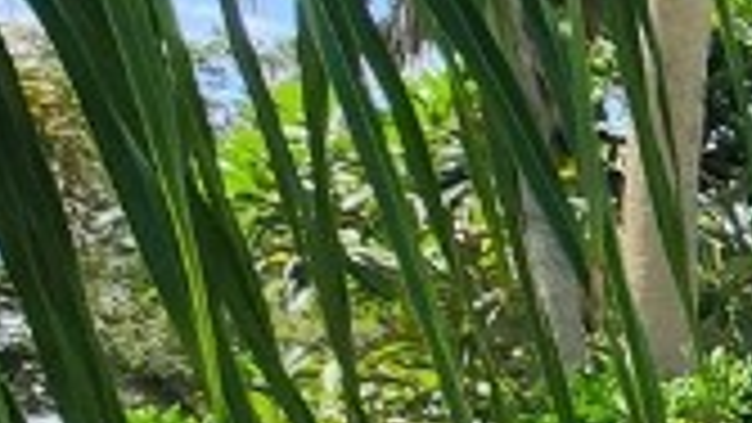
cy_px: 788
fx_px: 1735
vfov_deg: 12.6
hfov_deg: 12.0
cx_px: 2188
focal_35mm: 87
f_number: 2.2
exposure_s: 1/1170
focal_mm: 2.2
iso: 50
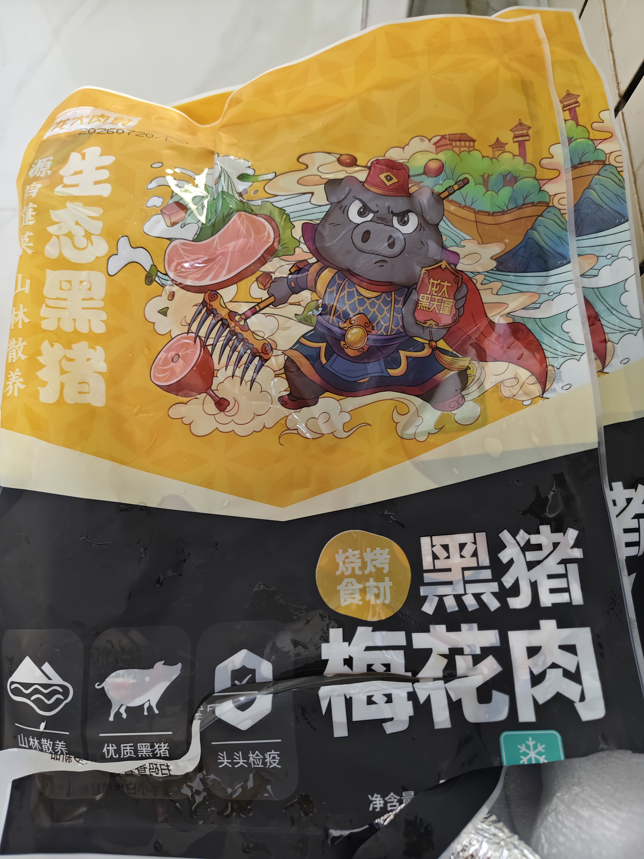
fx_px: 571
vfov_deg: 73.9
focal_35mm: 23
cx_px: 322
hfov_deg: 58.9
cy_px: 430
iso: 661
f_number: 1.88
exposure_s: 1/50
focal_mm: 5.56
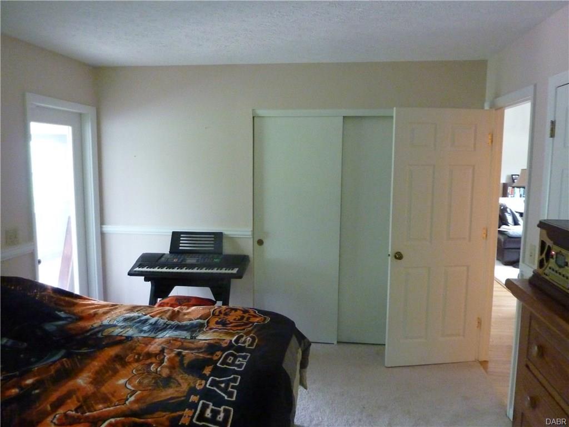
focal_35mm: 25
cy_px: 214
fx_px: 411
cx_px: 284
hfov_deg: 69.4
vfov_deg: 54.9
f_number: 3.3
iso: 800
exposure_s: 1/20
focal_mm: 4.1
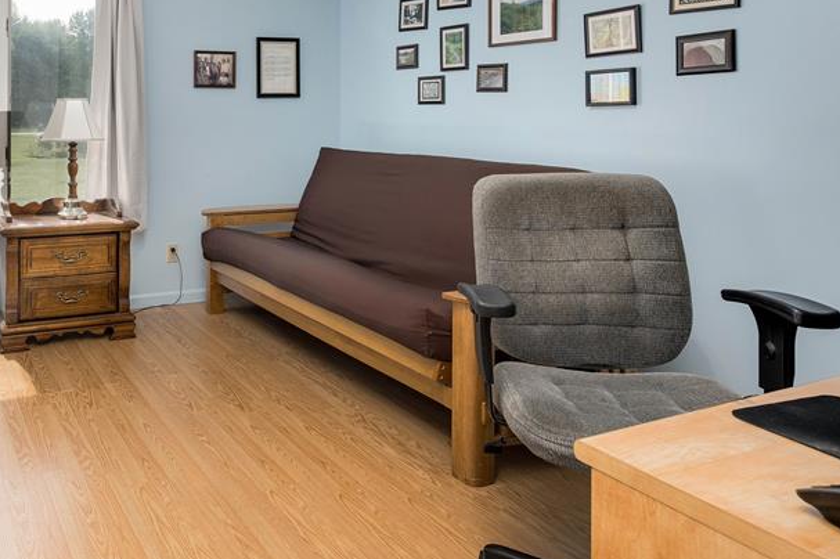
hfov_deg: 62.6
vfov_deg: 46.0
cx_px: 188
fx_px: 630
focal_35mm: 27
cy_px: 133
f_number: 7.1
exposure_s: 1/250
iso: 200
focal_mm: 16
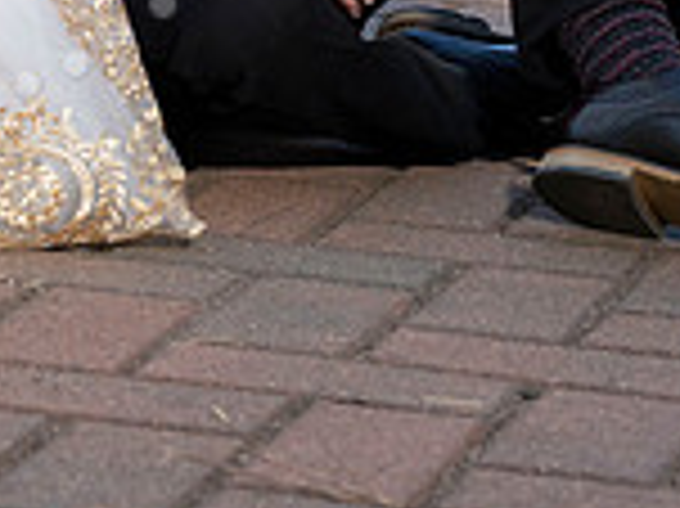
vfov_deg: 6.3
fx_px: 4573
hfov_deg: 8.4
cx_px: -113
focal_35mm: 233
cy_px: -317
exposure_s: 1/200
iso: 500
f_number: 5
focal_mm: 63
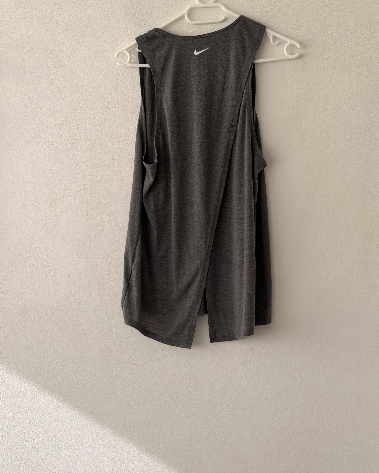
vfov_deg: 36.7
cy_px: 225
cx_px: 191
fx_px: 715
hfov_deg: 29.7
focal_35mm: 51
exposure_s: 1/509
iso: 64
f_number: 1.78
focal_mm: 6.76
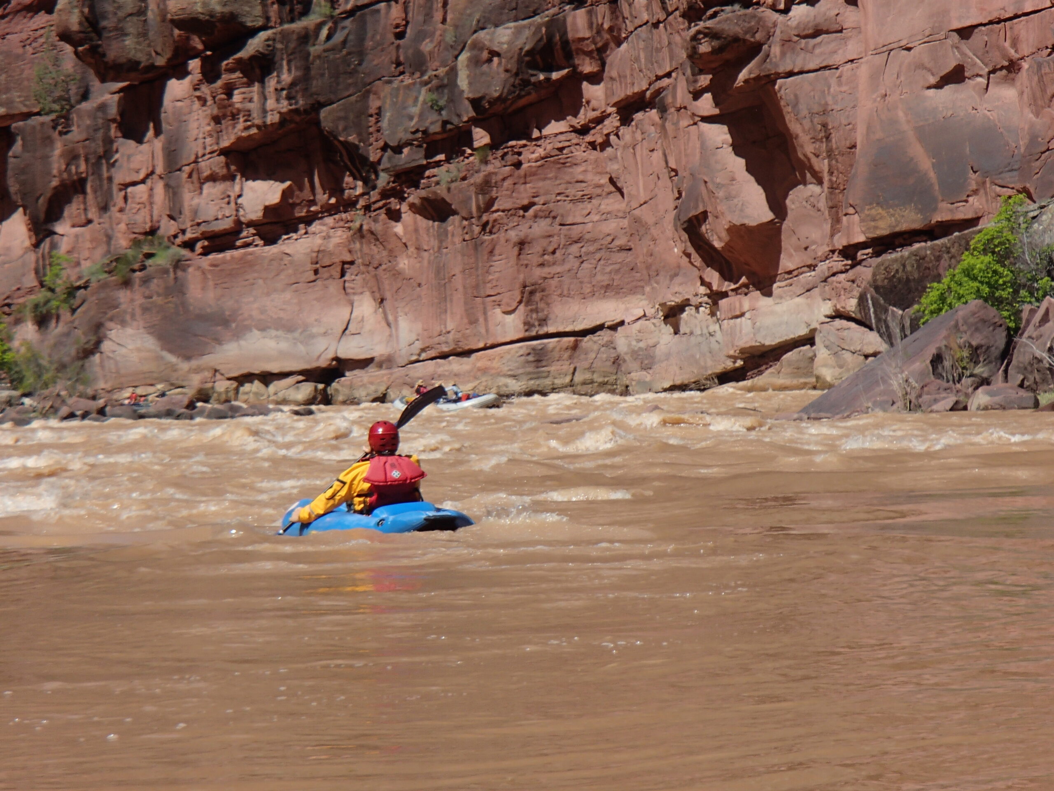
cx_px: 527
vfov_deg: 10.6
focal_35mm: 140
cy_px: 396
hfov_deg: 14.1
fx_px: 4263
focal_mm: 25
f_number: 5.9
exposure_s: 1/500
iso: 100
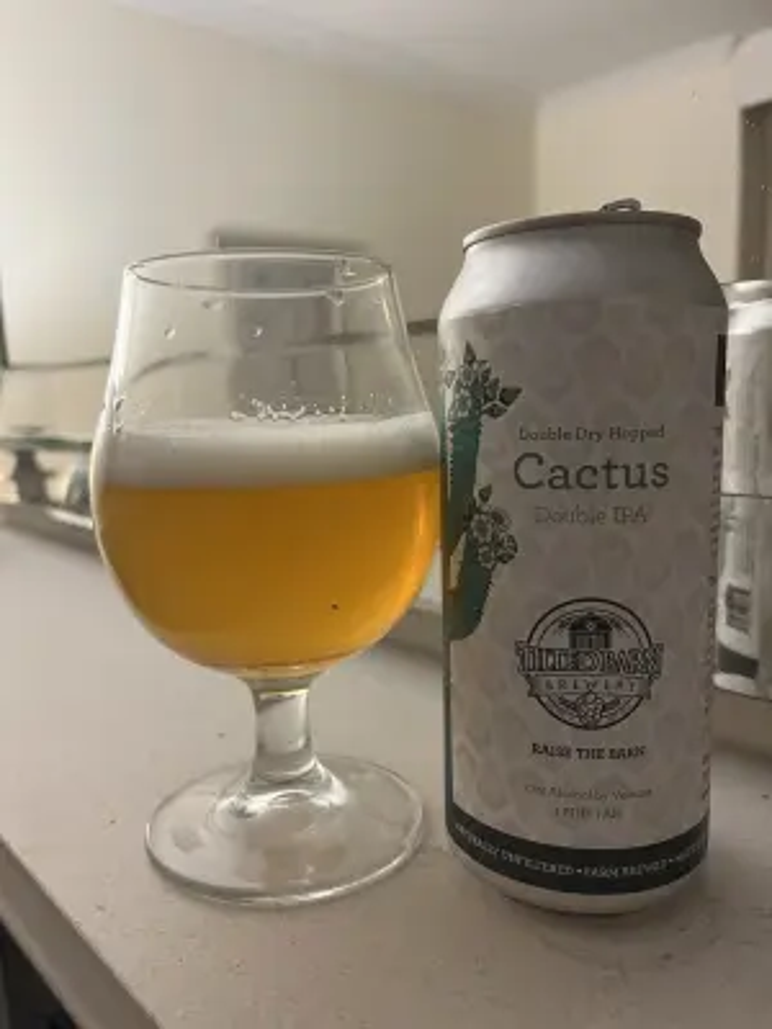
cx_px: 386
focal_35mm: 26
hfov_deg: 53.1
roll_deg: +2.5
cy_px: 514
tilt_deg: -10.0
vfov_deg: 67.3
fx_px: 773
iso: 400
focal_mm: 5.1
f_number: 1.6
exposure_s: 1/33
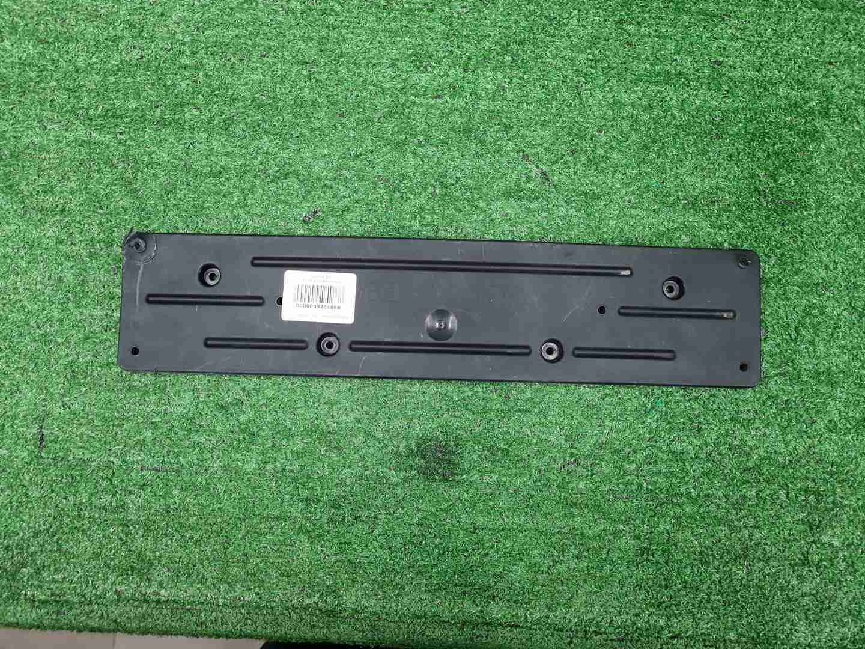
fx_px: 650
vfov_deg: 53.1
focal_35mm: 26
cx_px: 432
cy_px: 324
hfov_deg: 67.3
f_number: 1.8
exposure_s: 1/50
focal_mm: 5.4
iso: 100
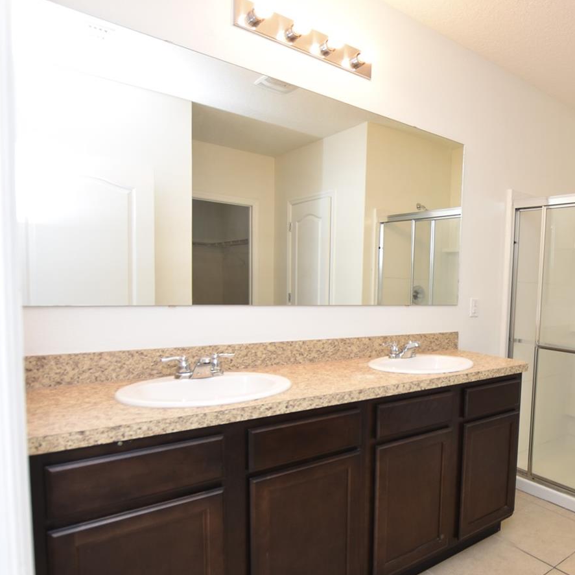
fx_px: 432
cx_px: 473
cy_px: 323
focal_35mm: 23
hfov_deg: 60.8
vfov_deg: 67.0
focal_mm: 10
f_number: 4
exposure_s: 1/60
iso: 250
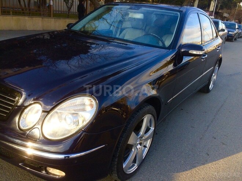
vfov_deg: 48.2
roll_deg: -4.4
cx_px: 121
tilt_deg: -20.9
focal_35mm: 29
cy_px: 90
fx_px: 203
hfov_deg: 61.7
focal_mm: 4.15
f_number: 2.2
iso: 32
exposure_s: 1/363
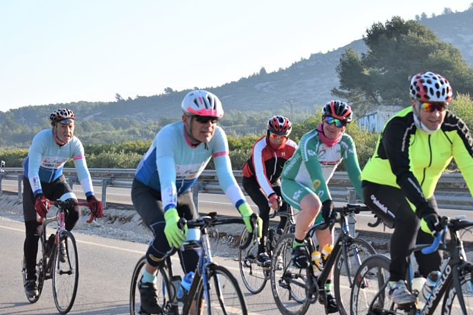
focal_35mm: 97
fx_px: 1269
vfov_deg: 14.2
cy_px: 155
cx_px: 270
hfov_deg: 21.1
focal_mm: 55
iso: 500
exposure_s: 1/1000
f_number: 5.6
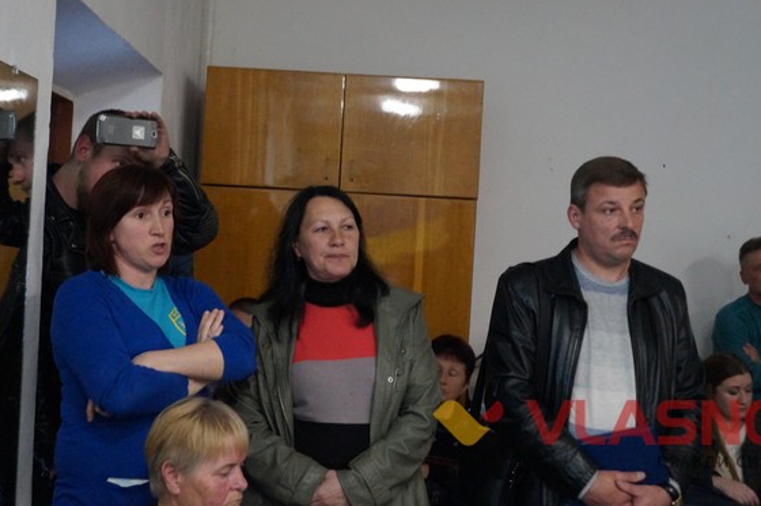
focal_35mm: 45
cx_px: 351
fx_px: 950
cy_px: 239
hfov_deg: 43.6
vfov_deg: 29.8
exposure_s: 1/50
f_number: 4
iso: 3200
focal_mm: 24
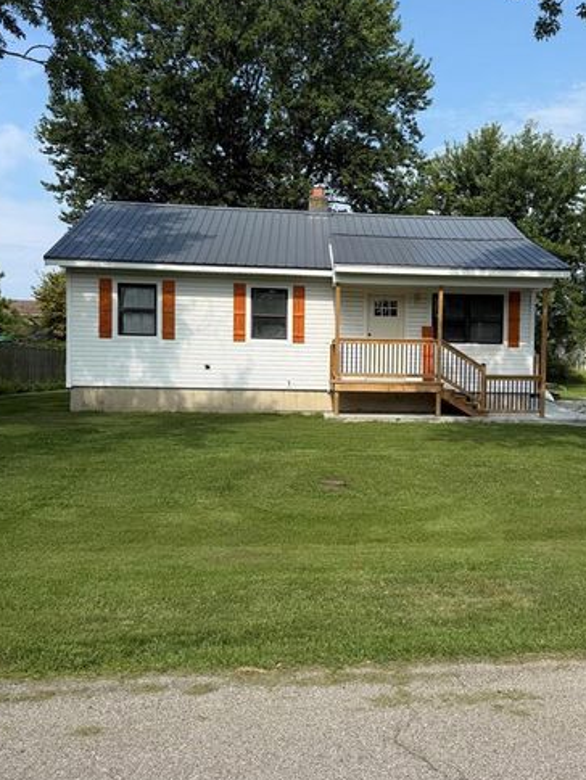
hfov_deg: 42.5
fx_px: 745
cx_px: 378
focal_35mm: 33
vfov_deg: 55.3
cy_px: 387
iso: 80
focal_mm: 6.76
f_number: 1.78
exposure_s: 1/3584
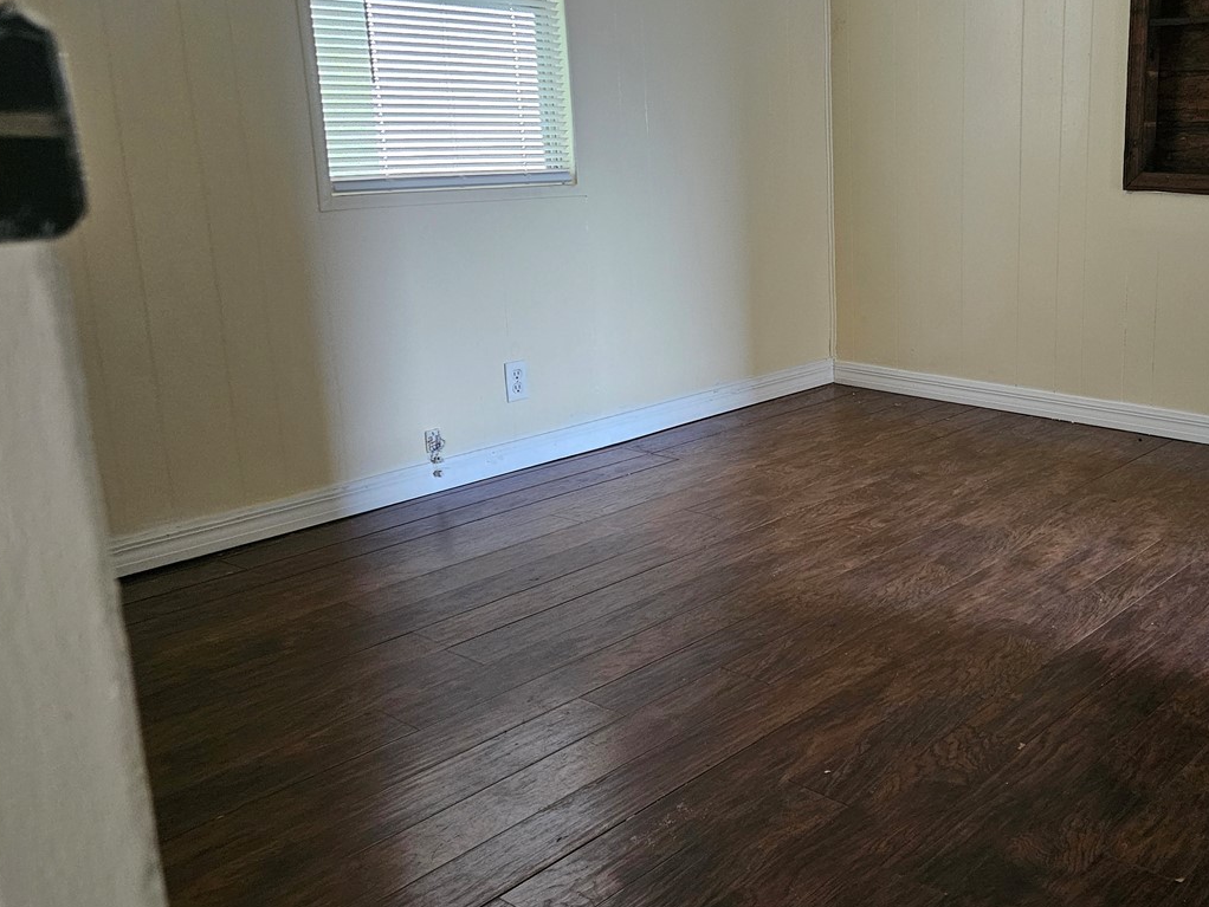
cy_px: 432
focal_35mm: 36
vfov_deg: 39.7
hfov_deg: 49.0
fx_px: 1258
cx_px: 929
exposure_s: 1/30
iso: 640
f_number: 1.8
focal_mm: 5.4
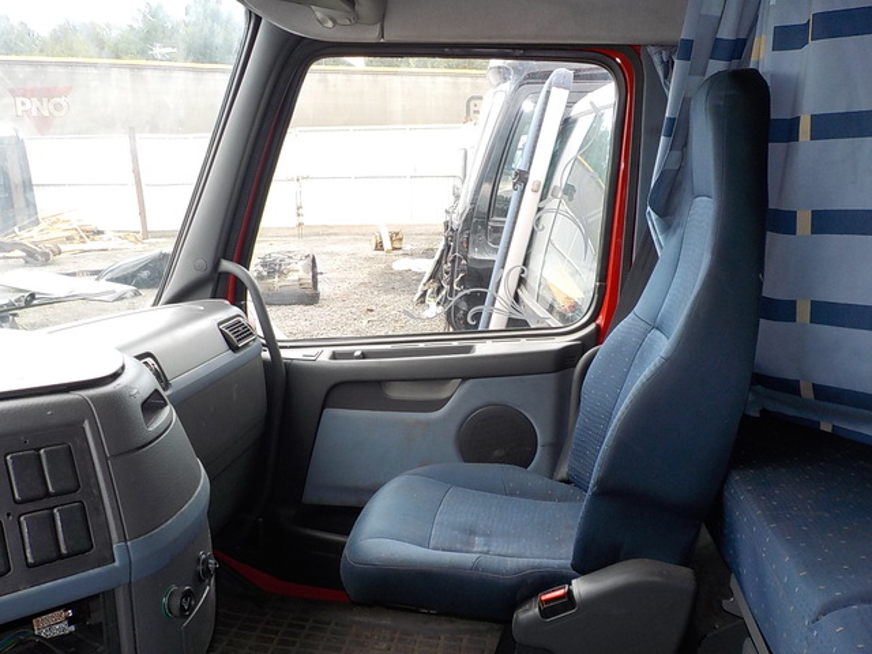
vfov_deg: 46.8
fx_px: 756
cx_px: 436
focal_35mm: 30
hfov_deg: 60.0
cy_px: 327
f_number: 3.3
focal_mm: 4.1
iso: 125
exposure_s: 1/60
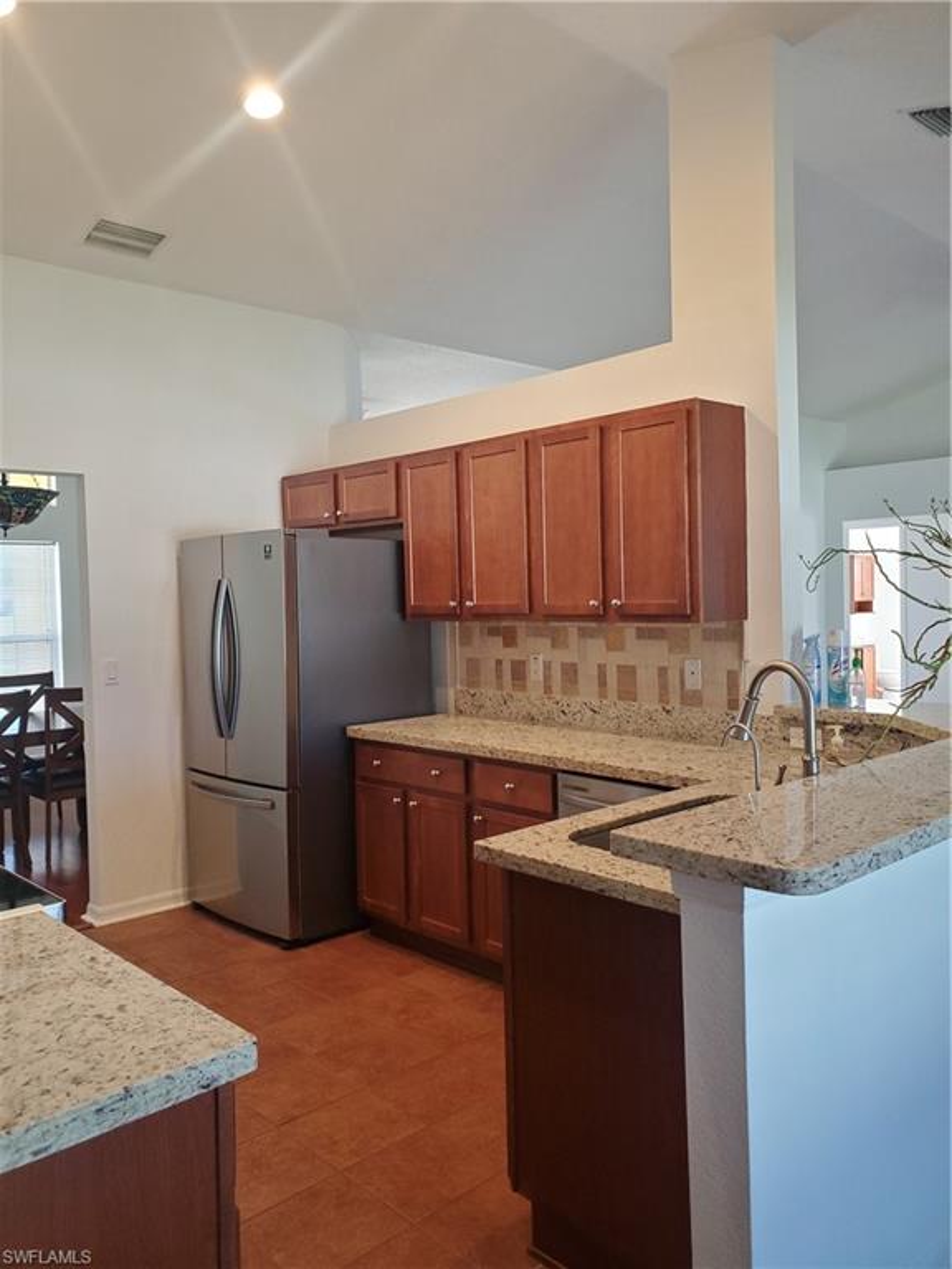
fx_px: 953
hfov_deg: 53.1
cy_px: 634
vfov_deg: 67.3
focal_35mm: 26
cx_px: 476
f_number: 2.4
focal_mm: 4.3
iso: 250
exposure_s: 1/50
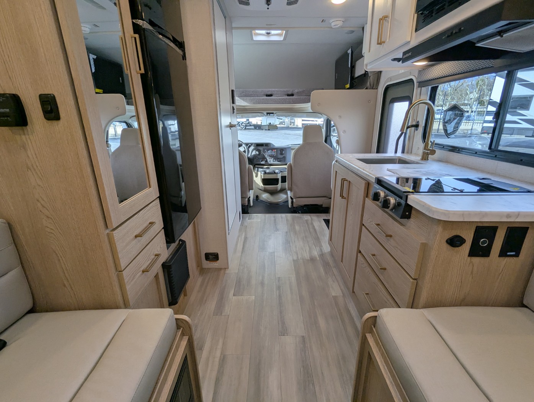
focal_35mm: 16
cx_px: 267
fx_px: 247
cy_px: 201
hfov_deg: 94.4
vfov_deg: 78.2
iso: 60
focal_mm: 2.35
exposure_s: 1/209
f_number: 2.2
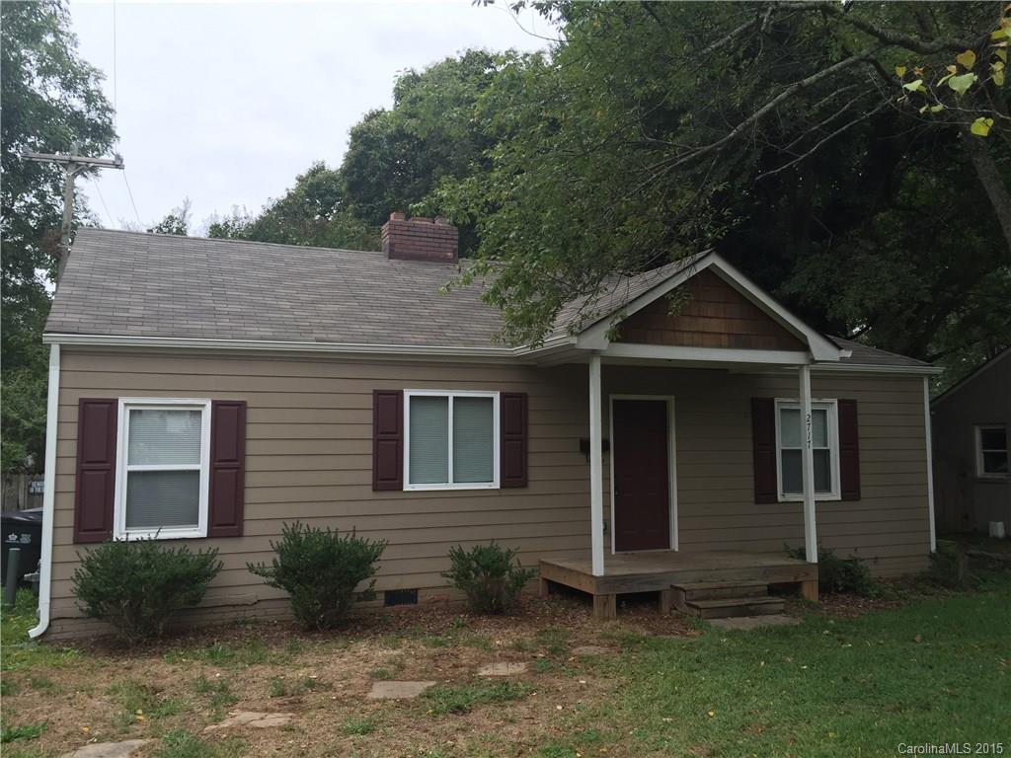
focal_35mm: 29
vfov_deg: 48.2
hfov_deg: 61.7
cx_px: 506
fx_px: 847
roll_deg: -0.3
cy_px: 379
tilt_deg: +4.0
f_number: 2.2
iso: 32
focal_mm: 4.15
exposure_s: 1/60
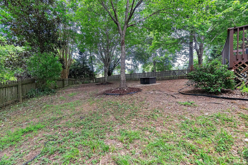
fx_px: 103
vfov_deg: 77.3
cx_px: 124
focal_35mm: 15
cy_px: 82
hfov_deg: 100.4
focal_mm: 10
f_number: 4
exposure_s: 1/160
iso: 500
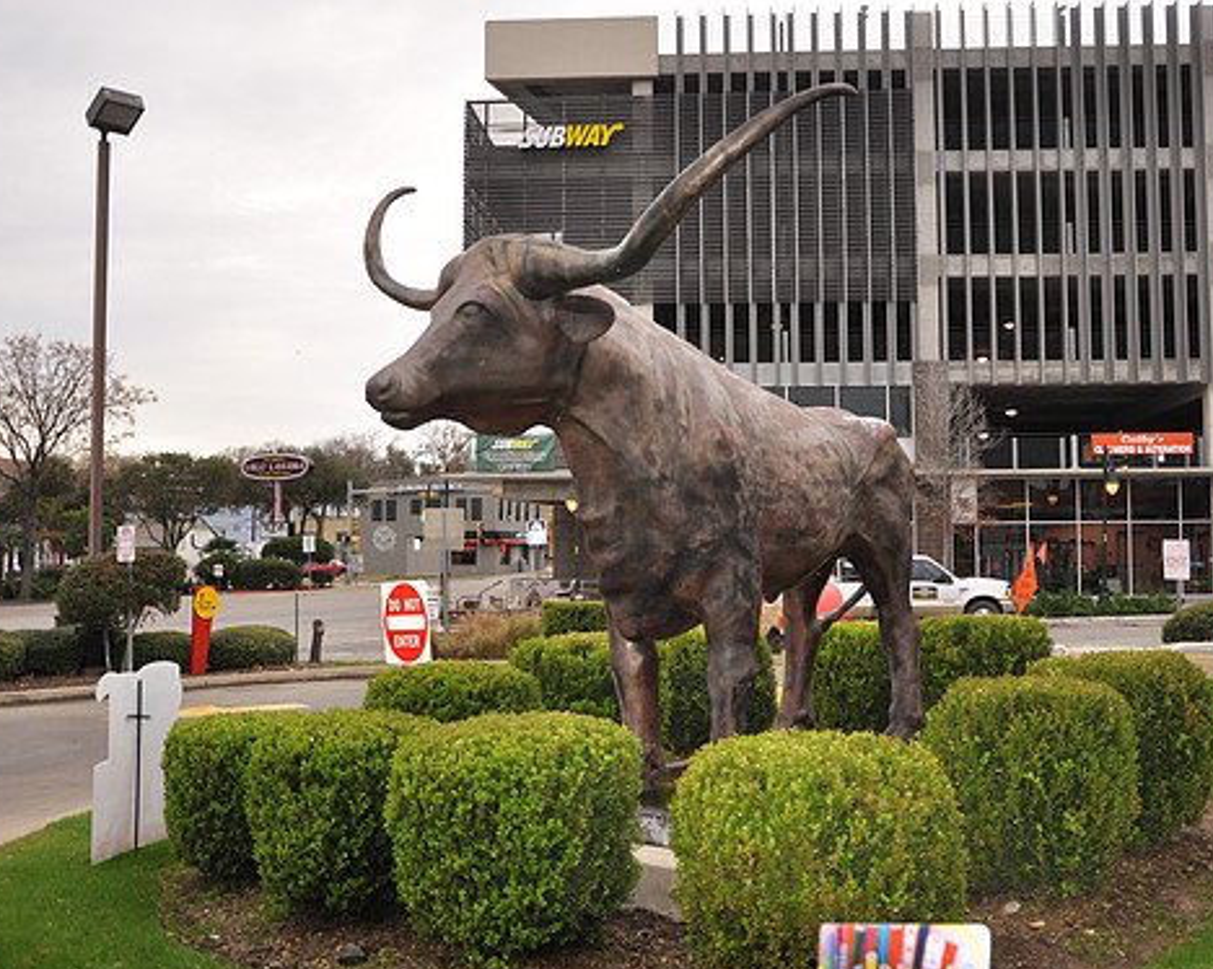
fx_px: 1313
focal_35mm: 37
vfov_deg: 40.5
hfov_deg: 49.5
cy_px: 488
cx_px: 671
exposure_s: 1/200
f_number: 3.8
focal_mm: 21
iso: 400
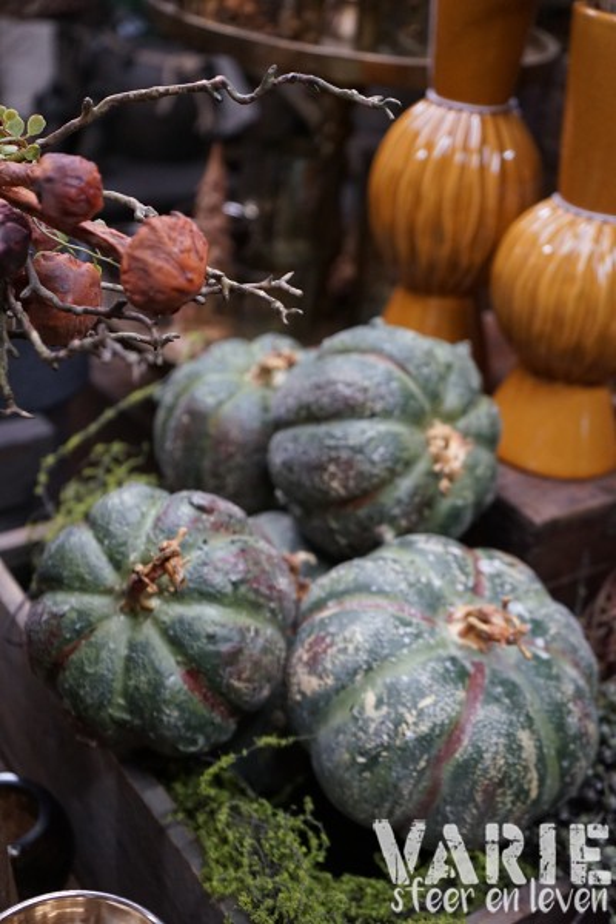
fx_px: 1129
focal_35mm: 44
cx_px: 308
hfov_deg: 30.5
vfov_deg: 44.5
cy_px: 462
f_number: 4.5
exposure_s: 1/160
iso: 3200
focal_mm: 44
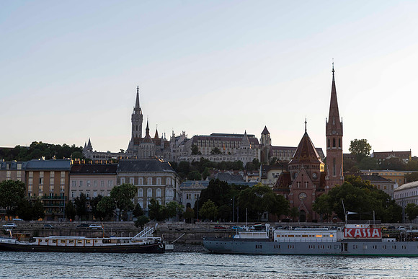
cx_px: 209
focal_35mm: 66
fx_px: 771
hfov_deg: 30.3
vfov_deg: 20.5
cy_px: 140
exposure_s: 1/640
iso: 64
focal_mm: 62
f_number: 5
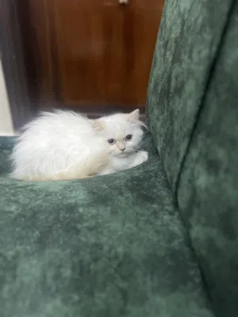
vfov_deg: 67.3
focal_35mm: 26
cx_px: 119
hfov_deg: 53.1
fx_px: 238
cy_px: 158
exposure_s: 1/50
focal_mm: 5.7
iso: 500
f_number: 1.5
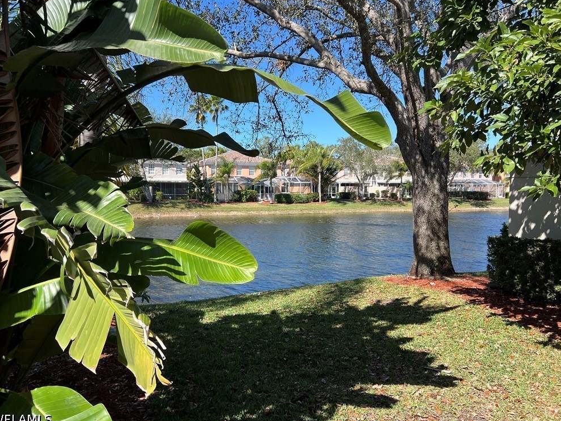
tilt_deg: -3.1
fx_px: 438
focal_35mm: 27
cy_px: 210
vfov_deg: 51.4
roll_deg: -0.8
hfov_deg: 65.3
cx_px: 272
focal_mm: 5.7
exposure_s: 1/2045
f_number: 1.5
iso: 50
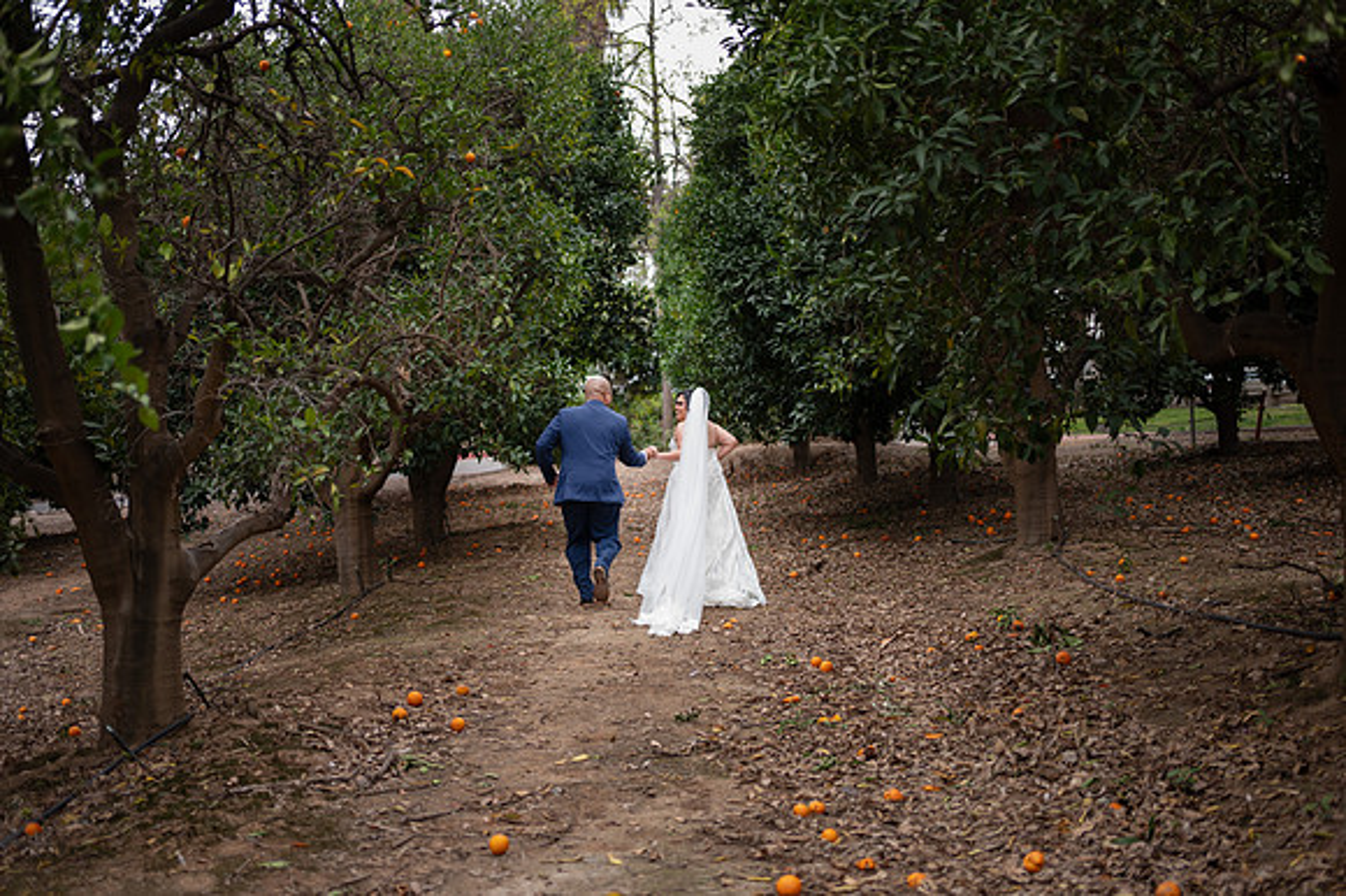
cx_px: 673
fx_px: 1495
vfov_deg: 33.4
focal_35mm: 40
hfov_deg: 48.5
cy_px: 448
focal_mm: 40
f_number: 2
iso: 100
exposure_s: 1/80
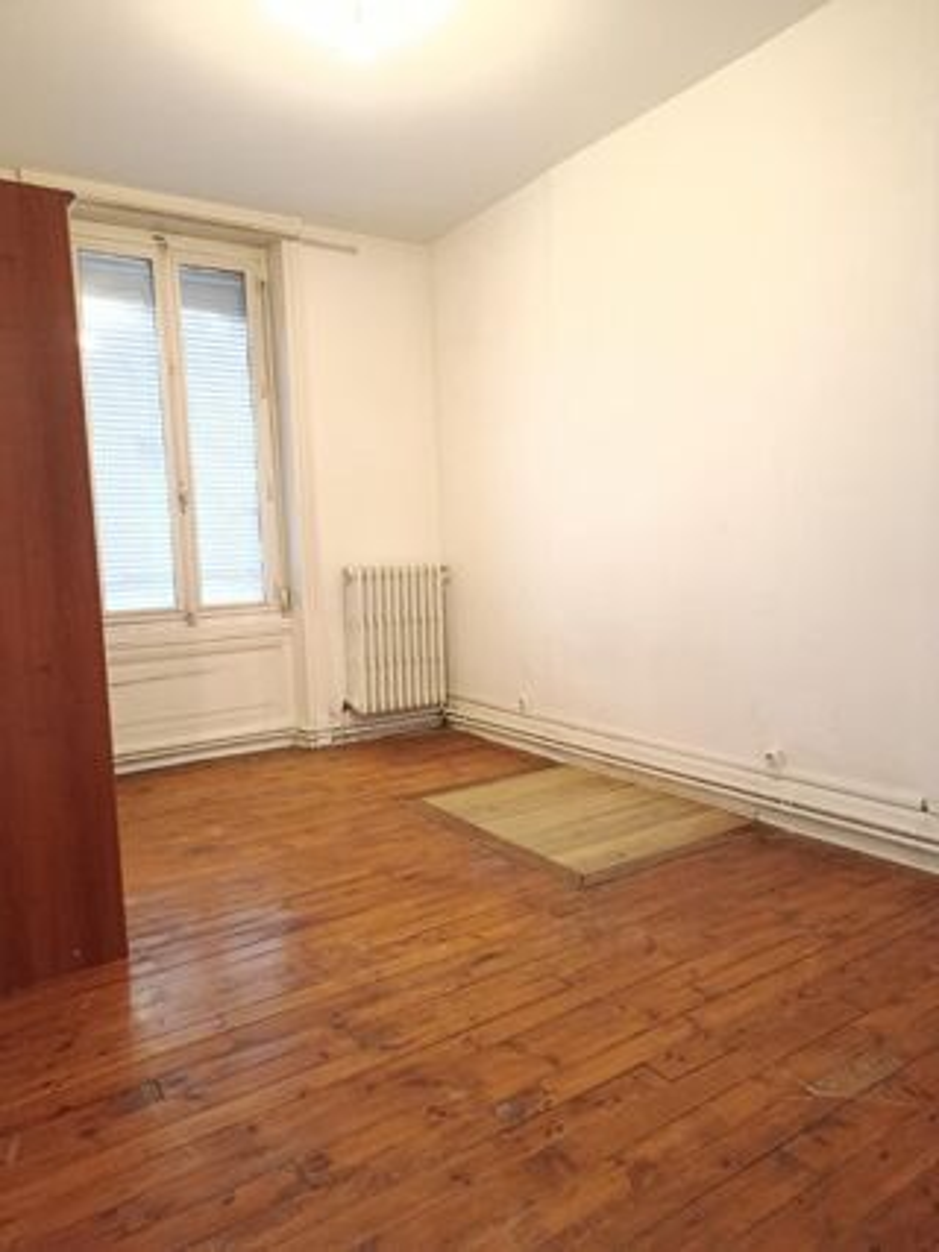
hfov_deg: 56.8
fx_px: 868
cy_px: 626
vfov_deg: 71.6
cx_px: 470
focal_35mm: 24
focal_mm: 5.24
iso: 4621
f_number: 1.7
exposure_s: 1/20
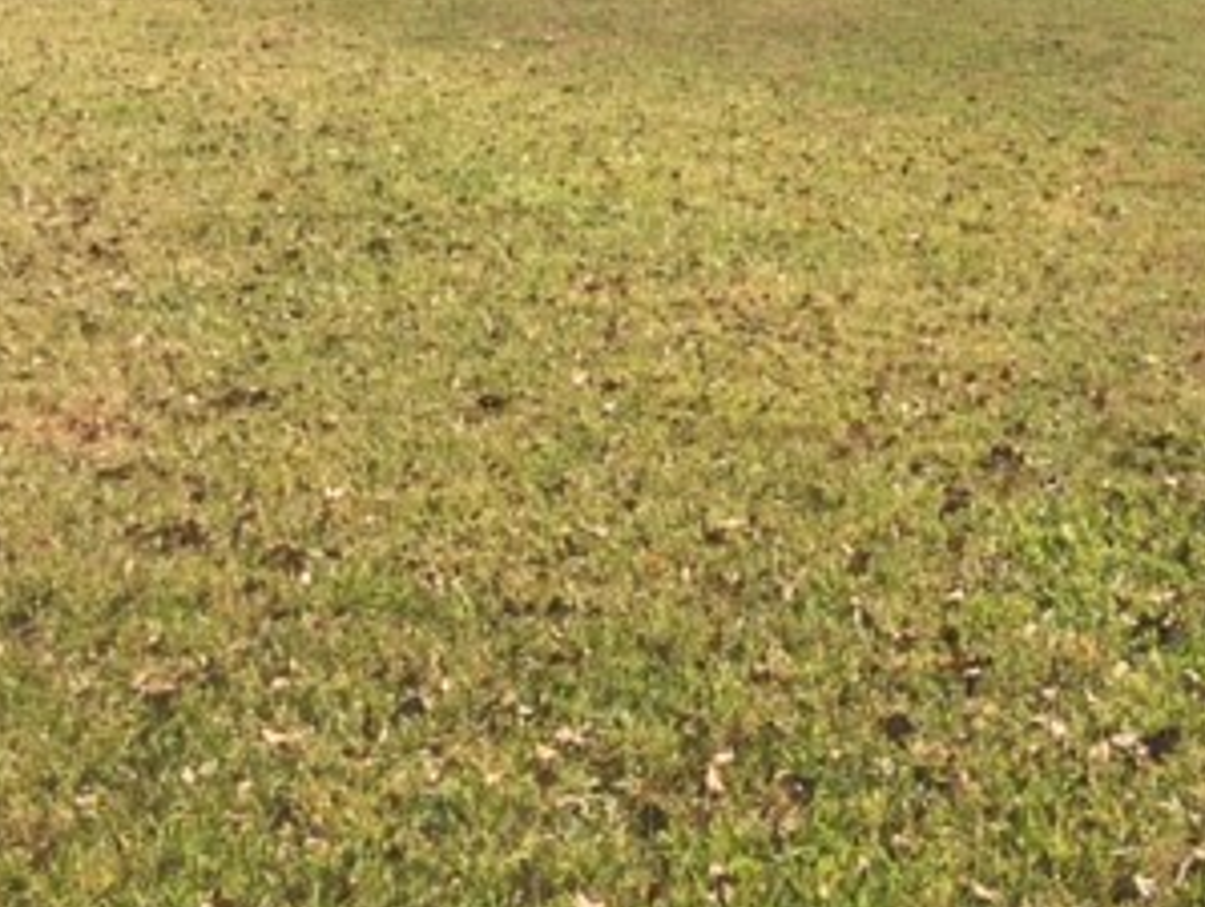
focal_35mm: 62
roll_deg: -3.2
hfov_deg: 30.2
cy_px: -28
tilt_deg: -7.2
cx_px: 1020
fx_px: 2161
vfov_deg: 22.6
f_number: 2.2
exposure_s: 1/1466
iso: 32
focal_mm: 4.15
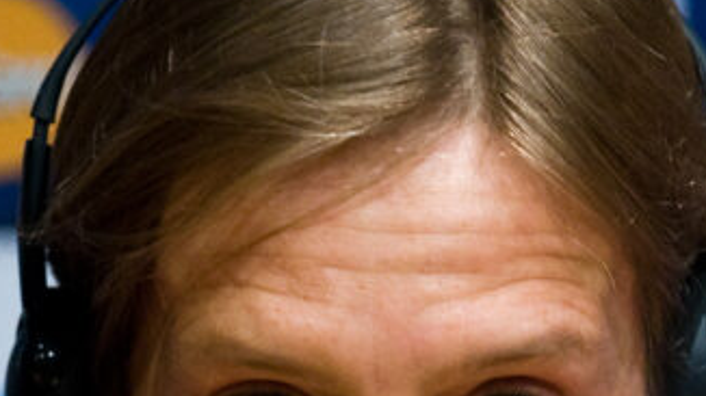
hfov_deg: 1.6
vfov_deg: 0.9
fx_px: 24624
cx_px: 390
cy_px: 549
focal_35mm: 1316
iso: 1600
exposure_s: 1/160
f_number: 2.8
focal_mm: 400
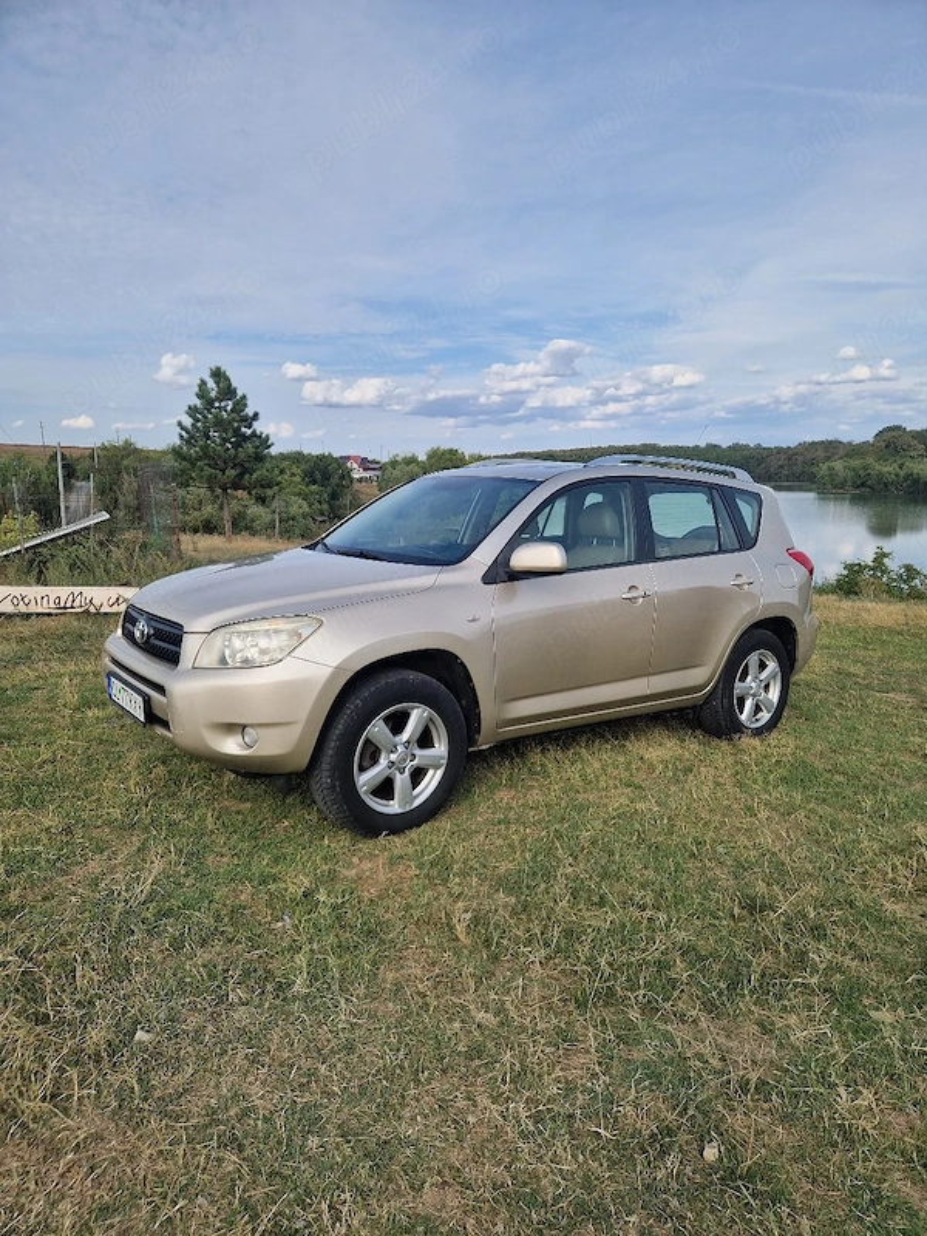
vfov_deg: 73.9
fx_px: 821
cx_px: 464
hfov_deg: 58.9
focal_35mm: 23
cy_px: 618
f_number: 1.8
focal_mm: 5.4
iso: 50
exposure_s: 1/2500
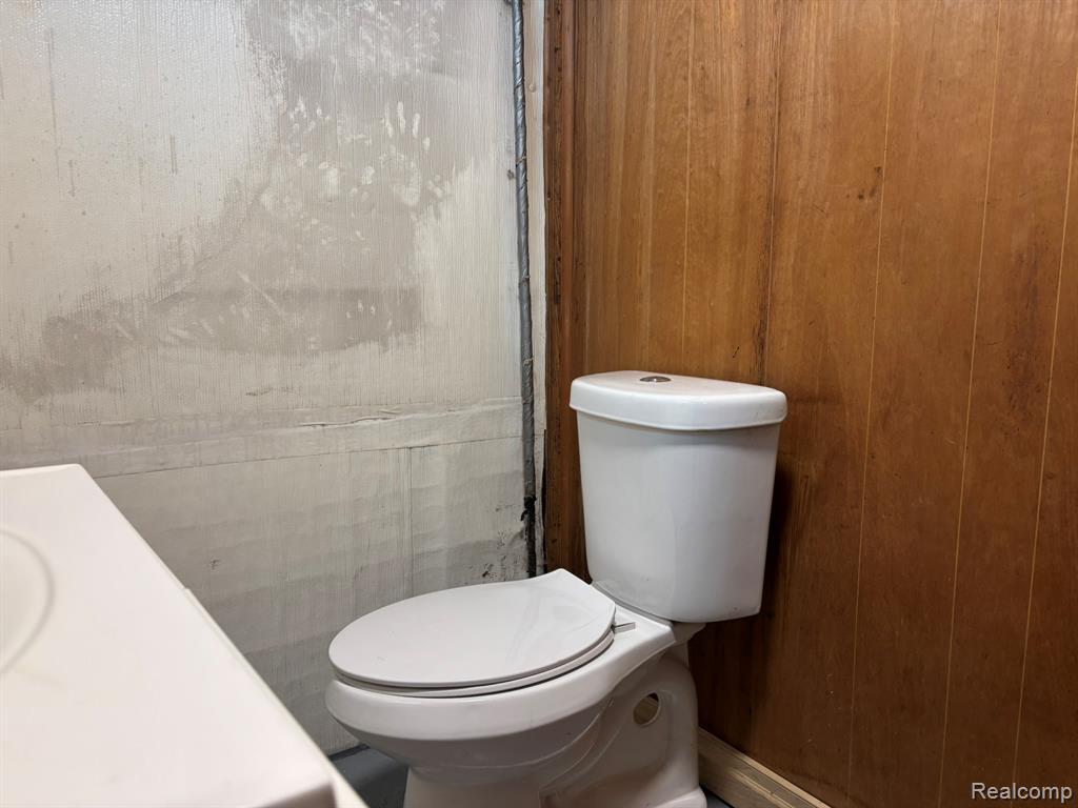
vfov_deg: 53.1
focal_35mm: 26
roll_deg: +0.1
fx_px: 810
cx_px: 539
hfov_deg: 67.3
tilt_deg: -8.5
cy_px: 404
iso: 160
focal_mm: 5.96
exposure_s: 1/60
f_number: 1.6
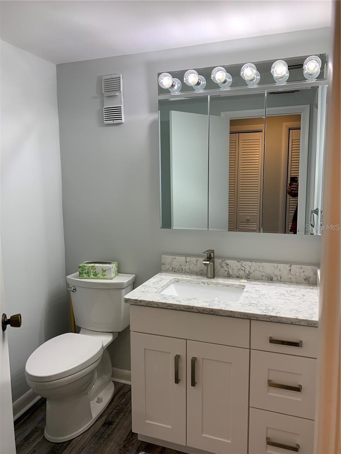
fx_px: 341
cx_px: 170
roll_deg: +0.0
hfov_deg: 53.1
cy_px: 227
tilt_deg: -6.6
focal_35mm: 26
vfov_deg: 67.3
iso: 80
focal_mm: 4.25
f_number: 1.8
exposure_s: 1/120
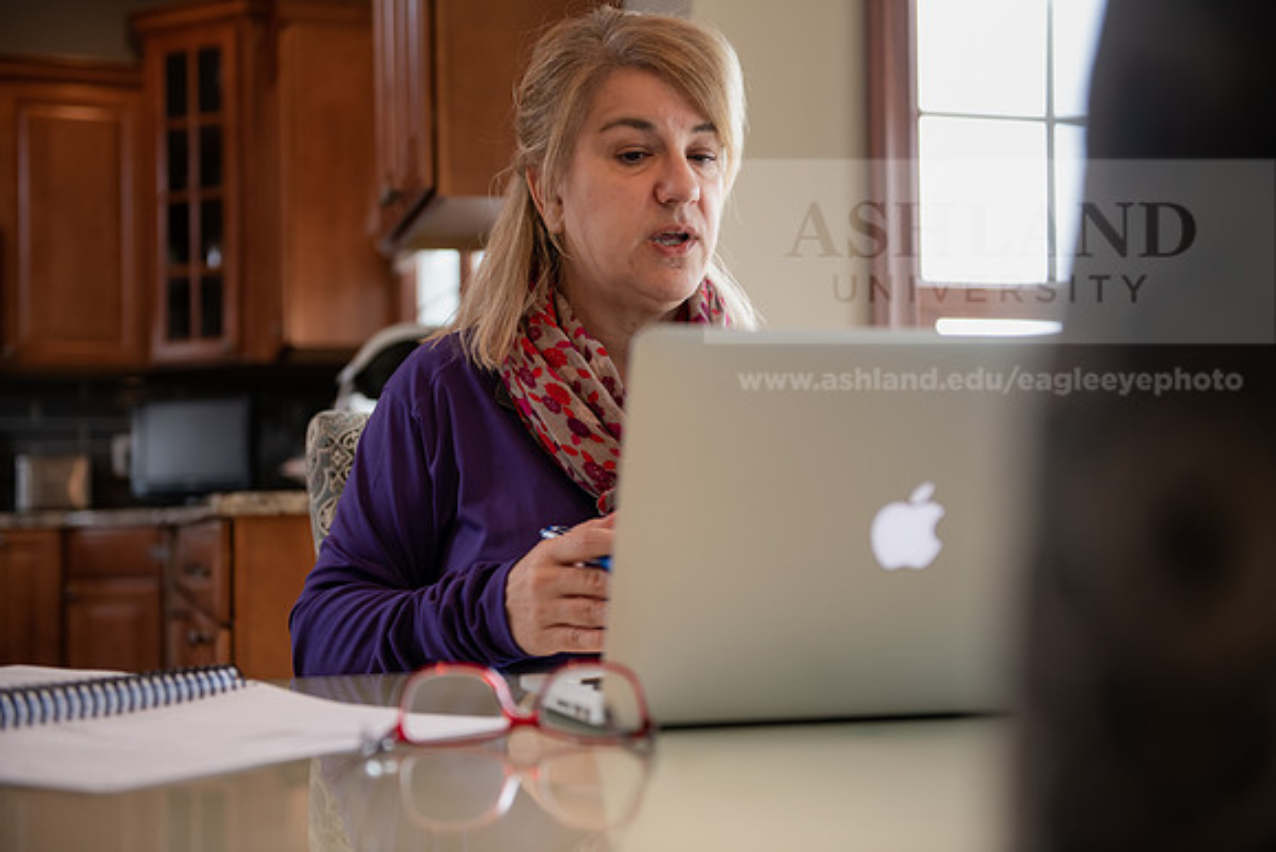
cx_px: 638
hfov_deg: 38.2
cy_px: 426
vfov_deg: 26.0
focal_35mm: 52
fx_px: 1843
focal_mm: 52
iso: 400
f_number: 3.2
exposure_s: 1/125
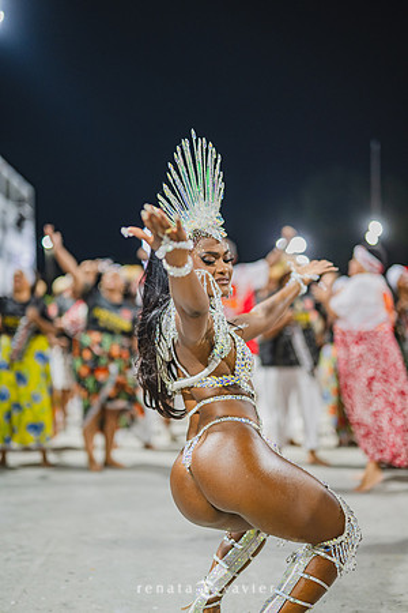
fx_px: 850
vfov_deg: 39.6
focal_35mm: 50
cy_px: 306
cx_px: 204
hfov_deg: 27.0
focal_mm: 50
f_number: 1.3
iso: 1600
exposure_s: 1/1000
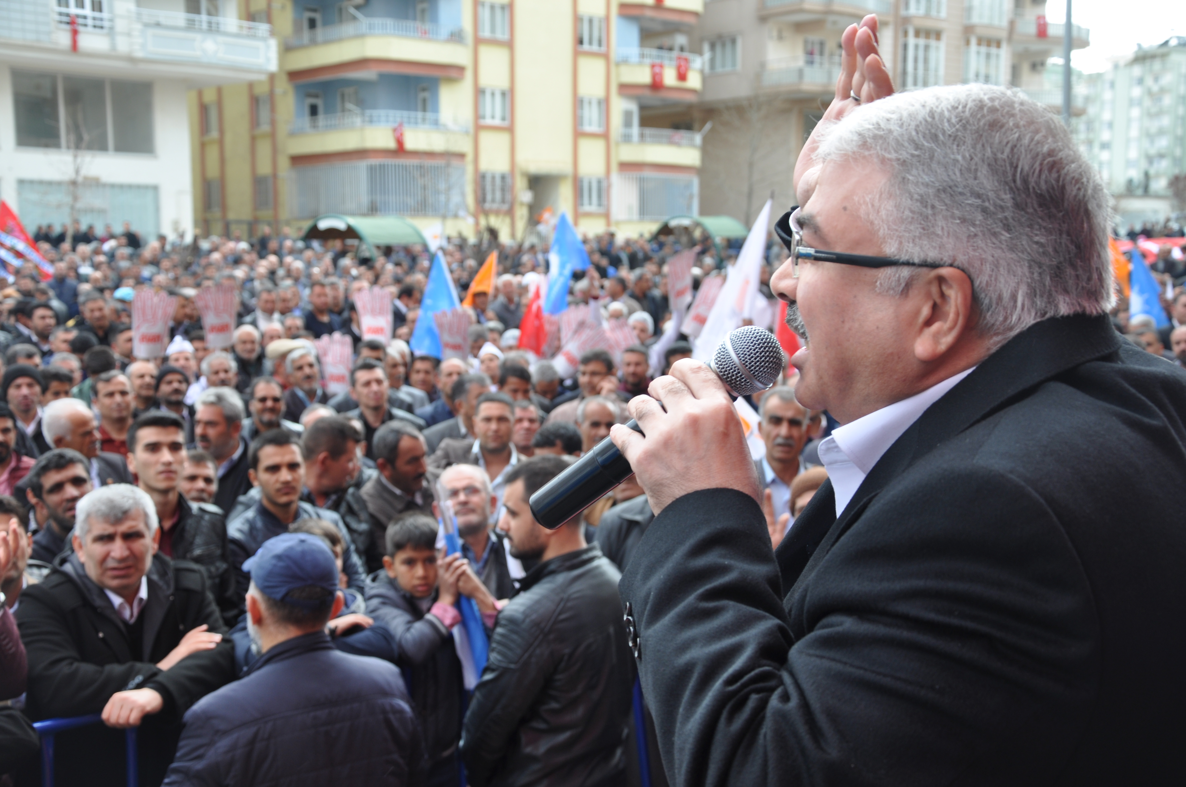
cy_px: 394
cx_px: 593
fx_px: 1579
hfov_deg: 41.2
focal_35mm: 48
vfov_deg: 28.0
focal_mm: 32
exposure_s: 1/160
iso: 200
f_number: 6.3
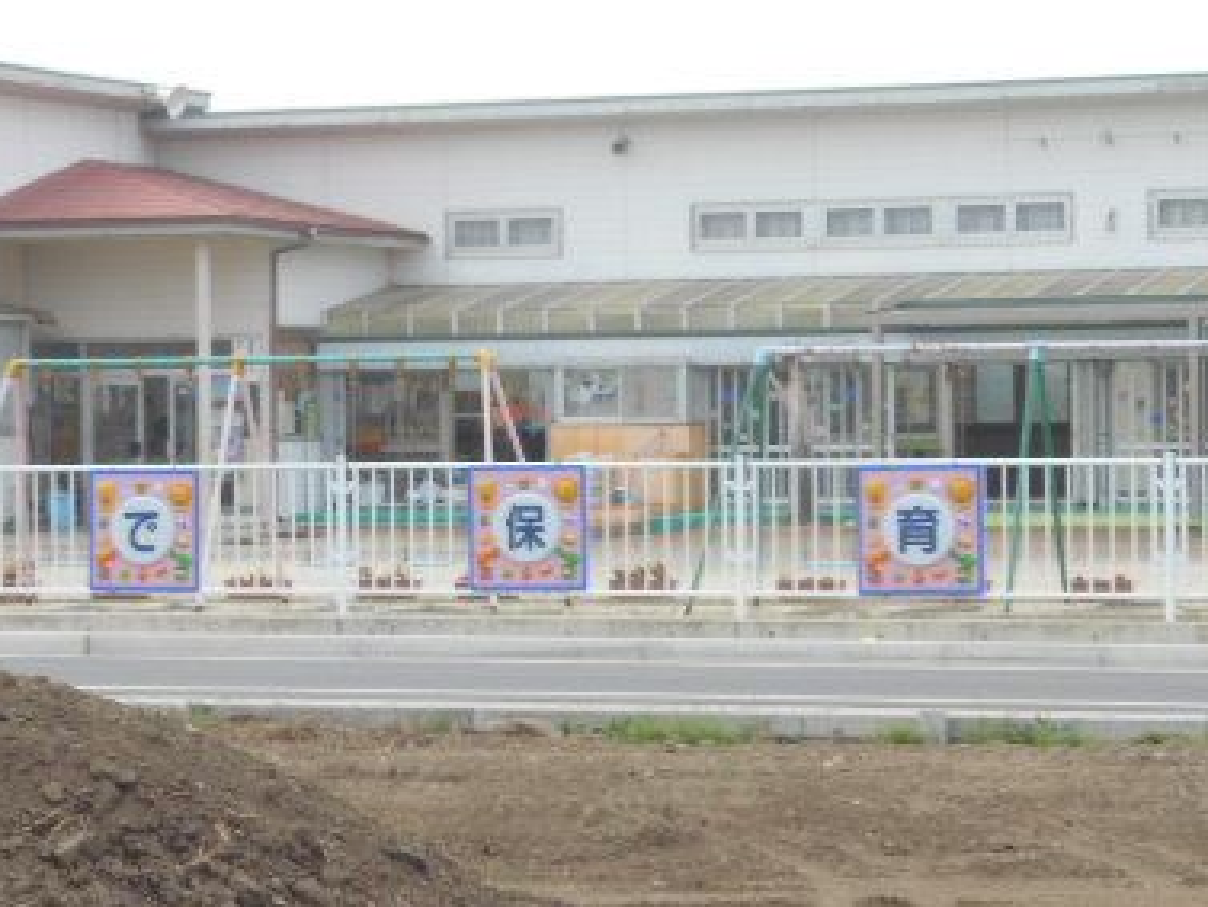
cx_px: 397
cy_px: 503
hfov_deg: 15.2
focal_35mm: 129
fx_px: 4503
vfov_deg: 11.5
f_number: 5.8
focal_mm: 13.5
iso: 80
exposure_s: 1/50
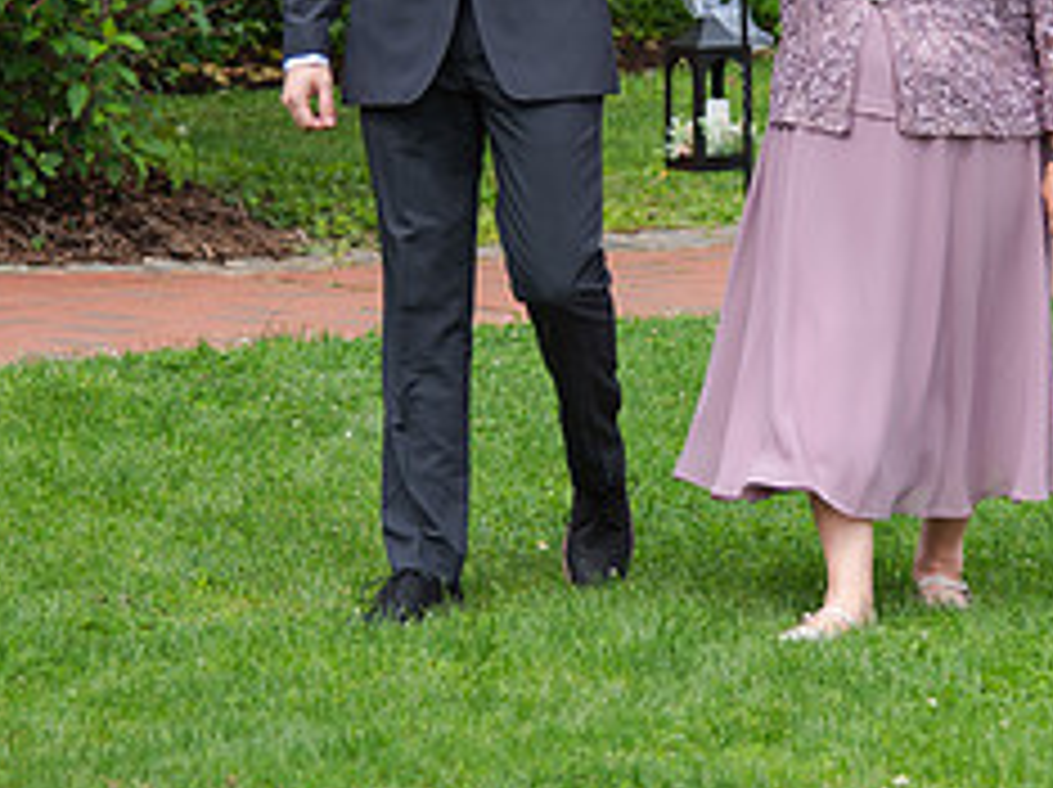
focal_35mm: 224
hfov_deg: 8.8
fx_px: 6807
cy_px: -50
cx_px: 717
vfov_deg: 6.6
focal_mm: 75
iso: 100
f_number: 4
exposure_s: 1/320
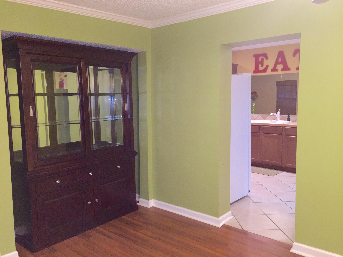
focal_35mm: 29
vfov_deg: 48.2
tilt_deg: -5.7
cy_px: 128
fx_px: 287
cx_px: 172
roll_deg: -0.1
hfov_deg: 61.7
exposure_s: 1/30
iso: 100
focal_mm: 4.15
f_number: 2.2
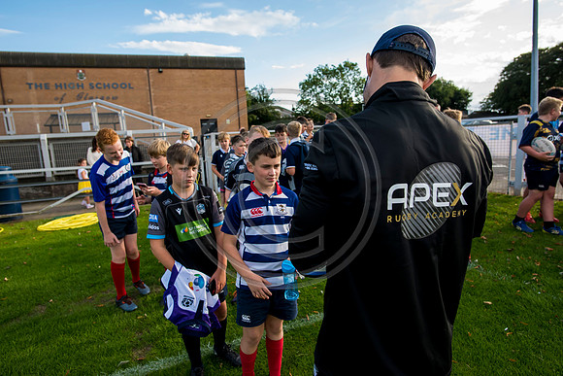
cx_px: 282
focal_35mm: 20
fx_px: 313
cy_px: 188
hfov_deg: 84.0
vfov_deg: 62.0
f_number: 4
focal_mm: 20
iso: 400
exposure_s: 1/640
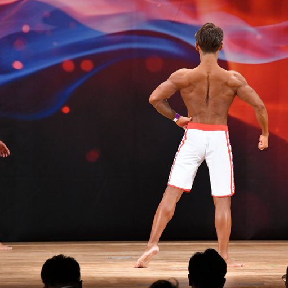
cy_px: 144
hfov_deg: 5.7
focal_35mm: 309
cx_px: 214
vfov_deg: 5.7
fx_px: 2909
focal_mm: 160
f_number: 5.6
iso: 3200
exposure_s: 1/400
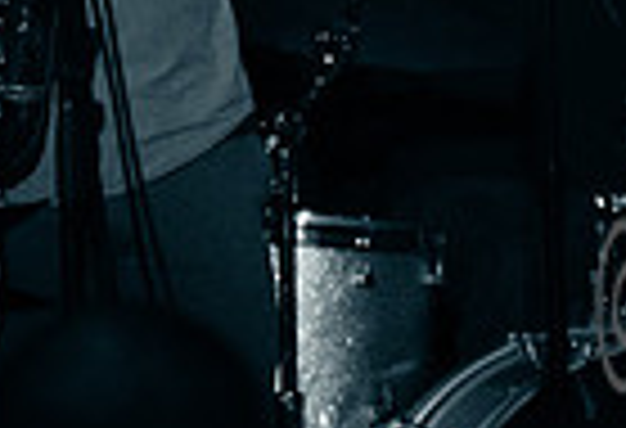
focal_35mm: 370
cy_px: -215
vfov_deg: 3.8
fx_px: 6484
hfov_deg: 5.5
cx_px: 985
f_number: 2.8
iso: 4000
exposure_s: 1/200
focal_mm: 80
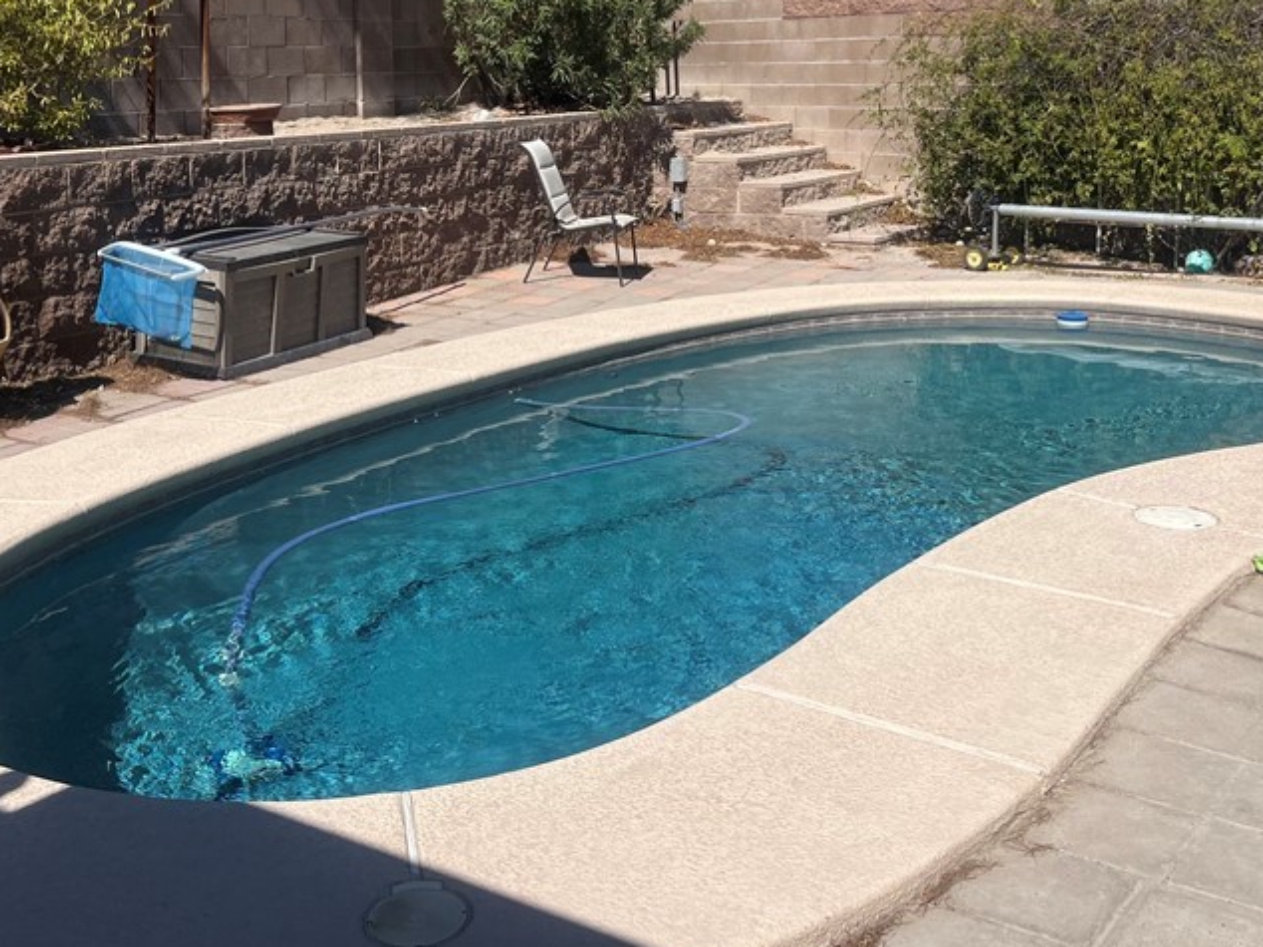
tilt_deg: -7.5
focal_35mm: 42
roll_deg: +3.3
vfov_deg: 33.4
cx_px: 665
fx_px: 1532
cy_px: 205
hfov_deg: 44.8
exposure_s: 1/5556
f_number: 1.6
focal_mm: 5.1
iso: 50
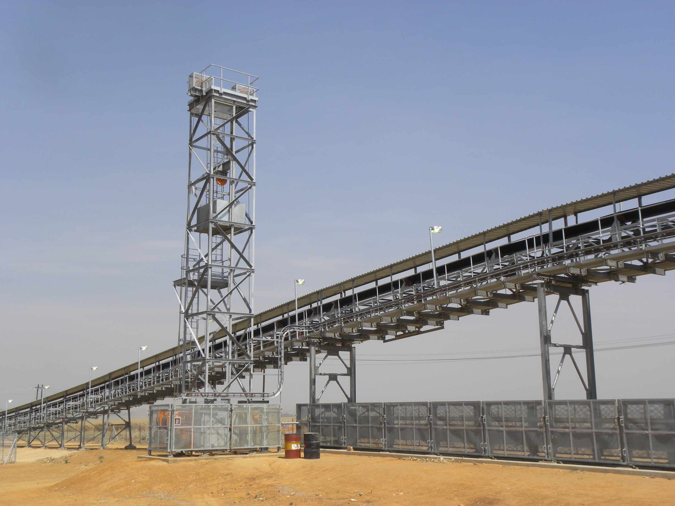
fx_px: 799
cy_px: 253
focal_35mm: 41
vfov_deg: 35.1
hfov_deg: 45.8
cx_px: 338
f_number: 5.6
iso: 64
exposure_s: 1/309
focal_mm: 7.3
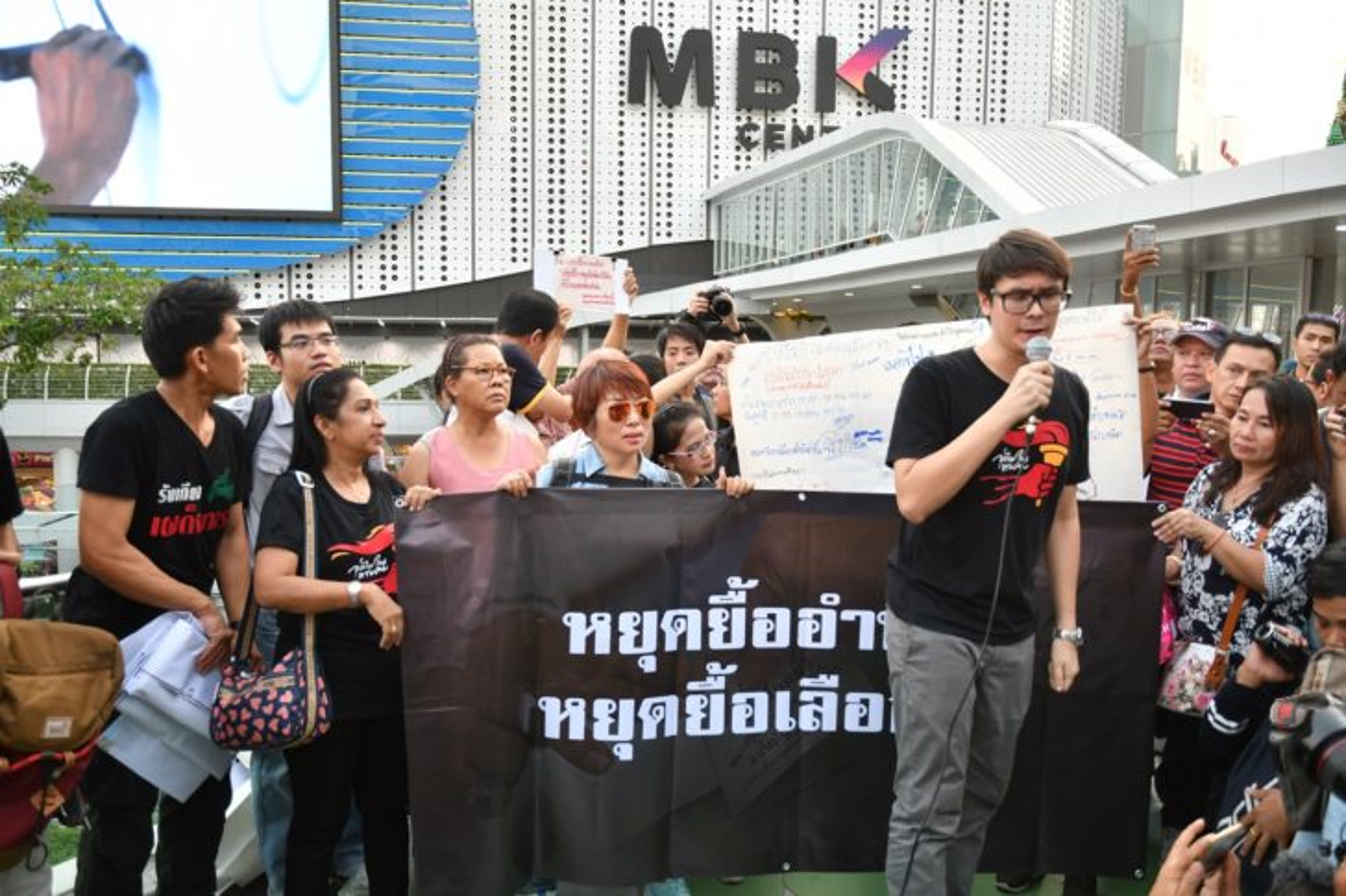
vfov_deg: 45.7
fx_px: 1065
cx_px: 673
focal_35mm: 28
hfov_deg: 64.6
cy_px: 448
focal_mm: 19
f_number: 2.8
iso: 640
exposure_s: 1/250
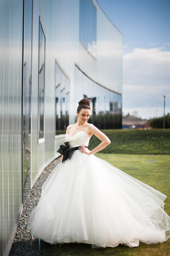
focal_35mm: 50
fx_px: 355
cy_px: 128
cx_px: 85
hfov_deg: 27.0
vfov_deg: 39.6
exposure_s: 1/6400
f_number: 1.4
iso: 200
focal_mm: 50
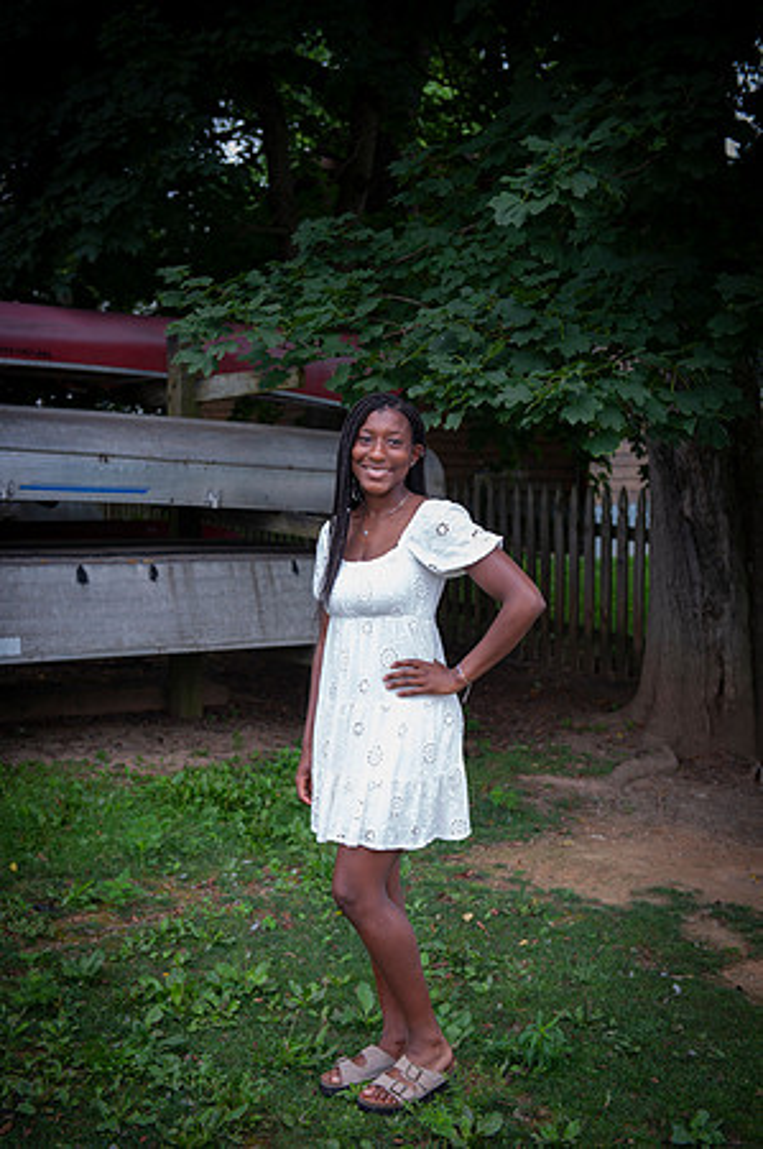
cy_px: 574
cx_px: 382
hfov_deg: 29.8
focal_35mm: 45
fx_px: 1434
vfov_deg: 43.6
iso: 100
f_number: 3.5
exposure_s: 1/160
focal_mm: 45
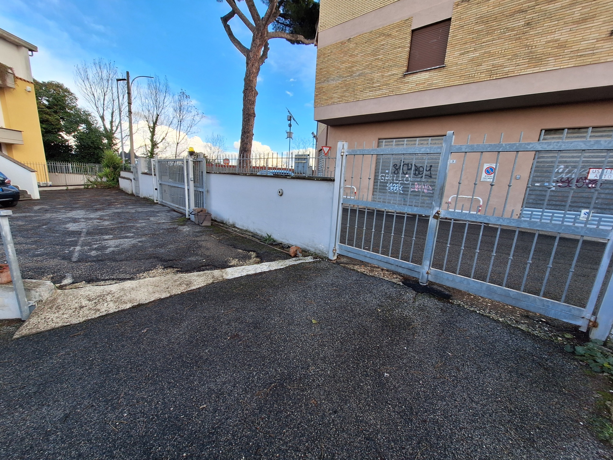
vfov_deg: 89.9
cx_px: 306
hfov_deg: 106.2
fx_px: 230
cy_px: 230
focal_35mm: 13
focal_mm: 1.74
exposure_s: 1/662
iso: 40
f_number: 2.2
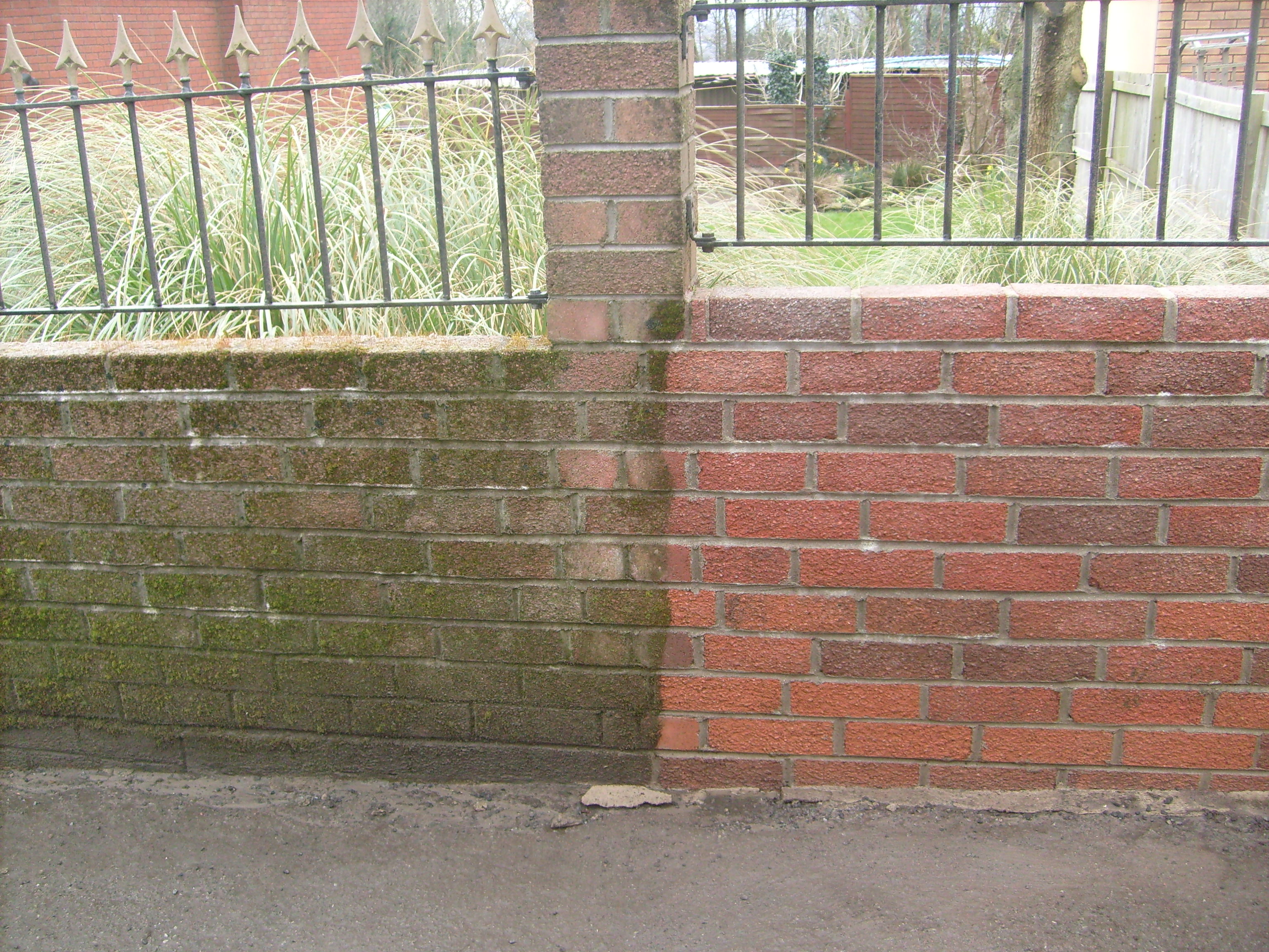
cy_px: 476
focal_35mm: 35
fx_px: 1283
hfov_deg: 52.6
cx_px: 634
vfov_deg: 40.7
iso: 80
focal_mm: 5.8
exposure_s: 1/125
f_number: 2.8
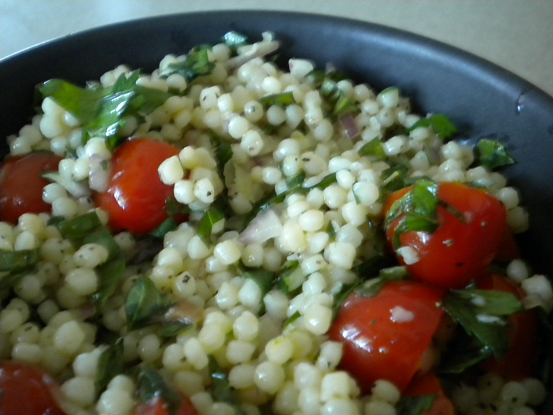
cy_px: 208
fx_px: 655
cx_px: 276
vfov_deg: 35.1
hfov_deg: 45.8
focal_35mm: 41
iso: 400
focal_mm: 7.4
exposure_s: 1/9
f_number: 3.5
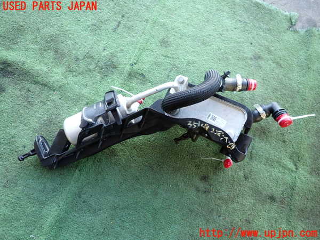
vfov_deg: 54.9
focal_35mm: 25
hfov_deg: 69.4
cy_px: 120
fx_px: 231
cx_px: 160
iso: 200
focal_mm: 4.5
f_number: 2
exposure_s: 1/100
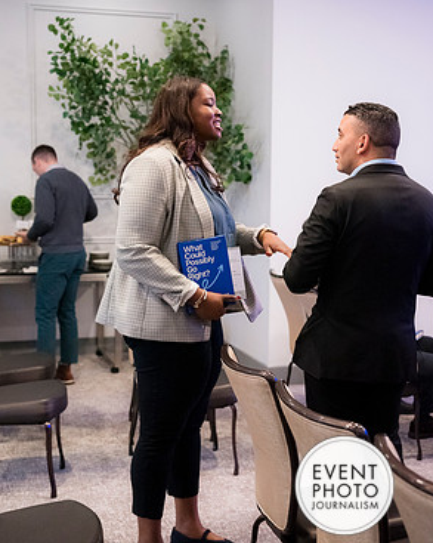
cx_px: 220
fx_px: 850
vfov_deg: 35.4
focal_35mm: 53
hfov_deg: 28.6
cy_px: 249
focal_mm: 46
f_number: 3
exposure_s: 1/200
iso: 6400
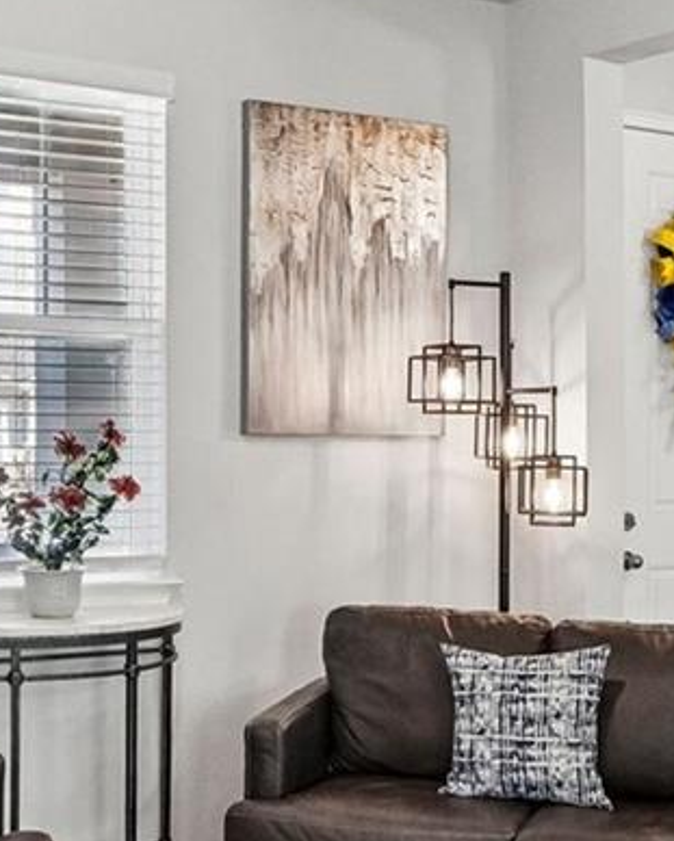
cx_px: 141
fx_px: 1445
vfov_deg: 32.5
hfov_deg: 25.8
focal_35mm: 58
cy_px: 438
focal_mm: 10
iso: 1000
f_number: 8
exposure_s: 1/30
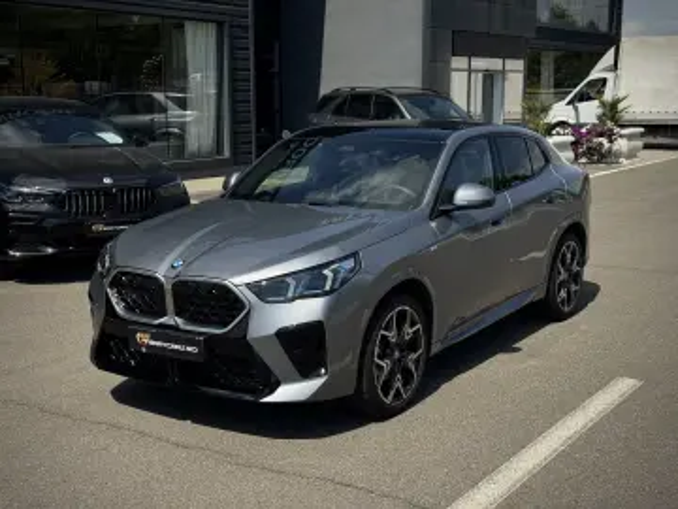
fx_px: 940
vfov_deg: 30.3
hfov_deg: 39.7
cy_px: 254
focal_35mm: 48
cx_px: 339
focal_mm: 6.76
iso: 64
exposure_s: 1/5848
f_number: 1.78
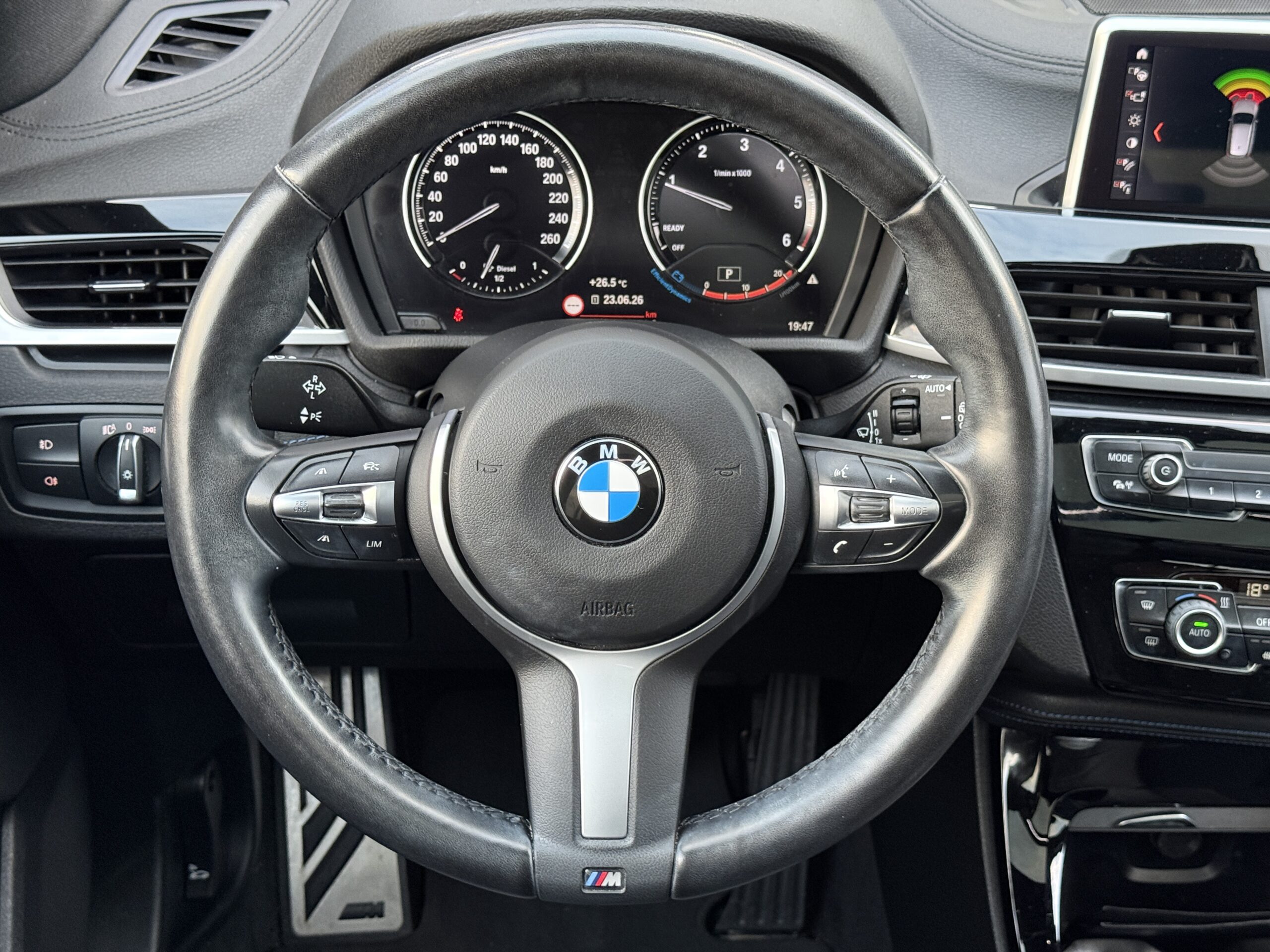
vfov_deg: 30.3
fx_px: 1761
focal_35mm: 48
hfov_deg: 39.7
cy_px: 476
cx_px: 635
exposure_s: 1/38
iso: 250
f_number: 1.78
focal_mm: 6.76
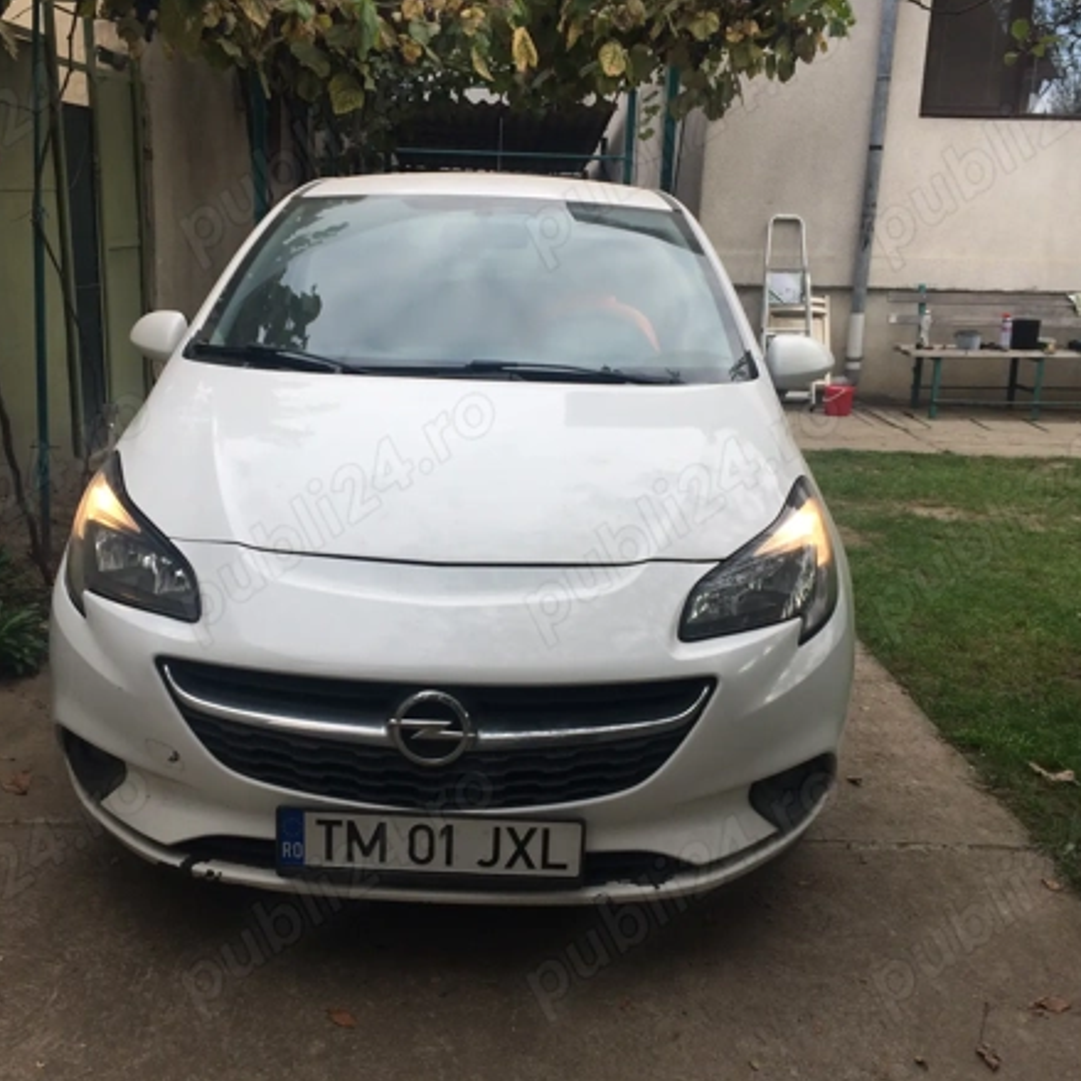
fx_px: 1237
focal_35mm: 35
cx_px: 507
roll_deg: -1.5
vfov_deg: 47.2
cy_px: 537
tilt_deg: -13.5
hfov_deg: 47.2
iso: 32
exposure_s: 1/533
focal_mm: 4.15
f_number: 2.2
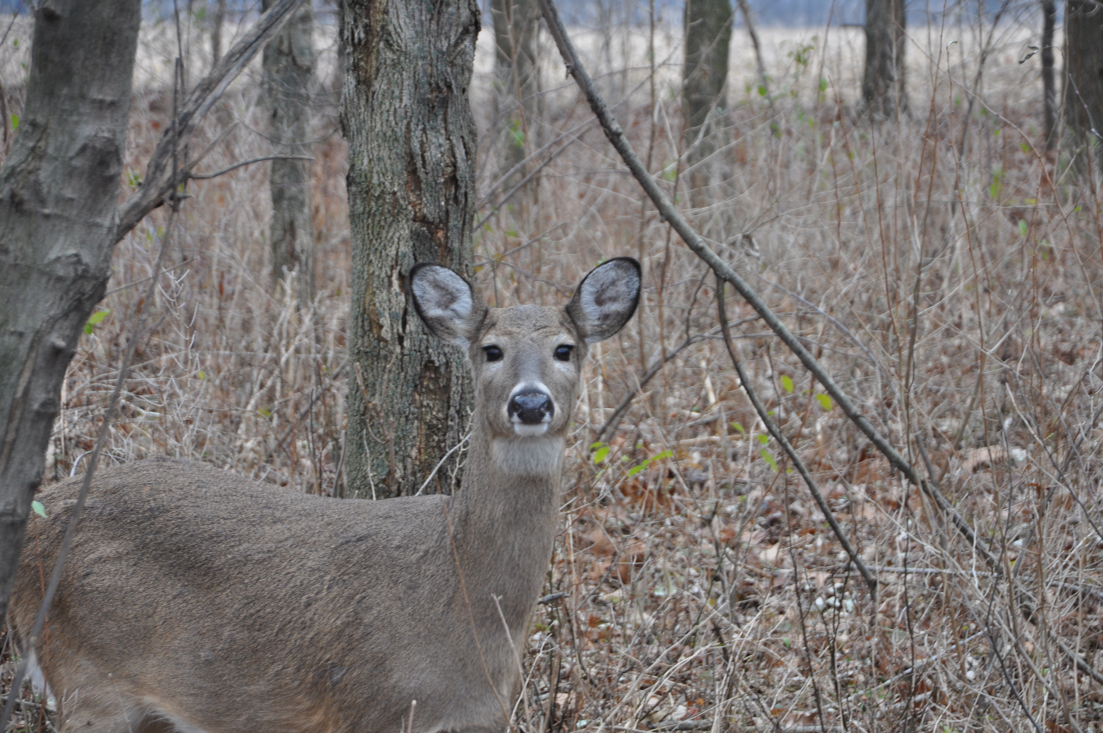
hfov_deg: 13.1
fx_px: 4820
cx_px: 552
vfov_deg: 8.7
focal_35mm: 158
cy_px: 366
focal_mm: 105
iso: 400
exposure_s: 1/125
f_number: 5.6
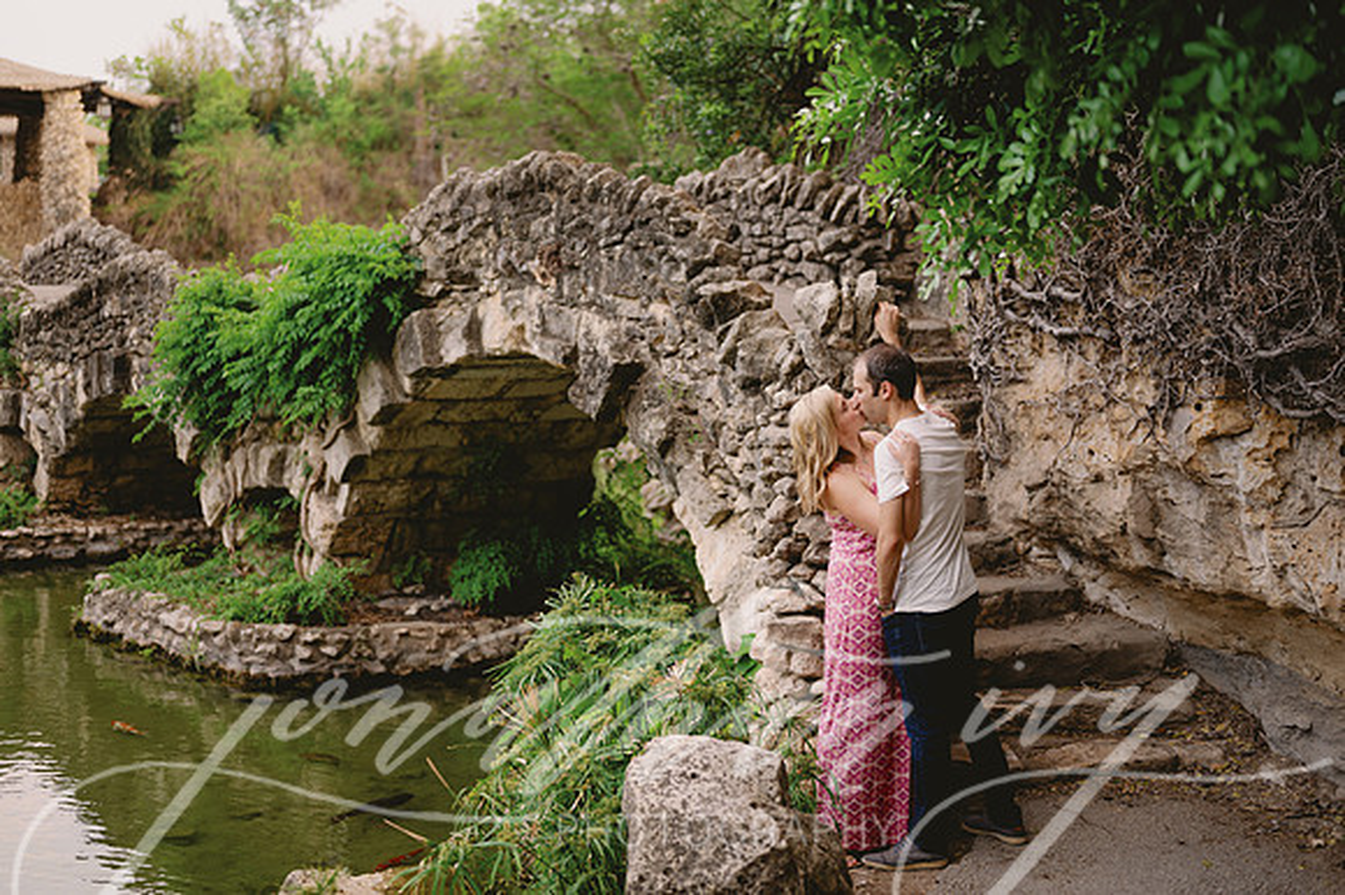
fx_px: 1867
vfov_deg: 27.0
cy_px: 448
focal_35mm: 50
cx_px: 672
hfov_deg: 39.6
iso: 80
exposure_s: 1/200
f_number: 2
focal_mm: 50
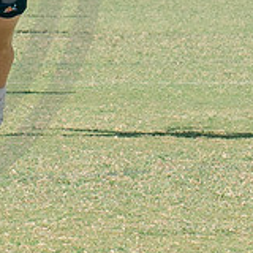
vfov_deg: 2.6
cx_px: 92
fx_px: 5664
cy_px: -13
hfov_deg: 2.6
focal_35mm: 685
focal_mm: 70
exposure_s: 1/1000
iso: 250
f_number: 5.6
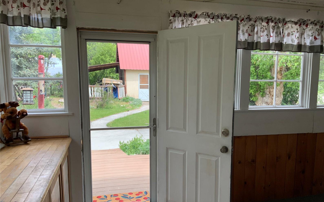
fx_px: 274
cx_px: 163
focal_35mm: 31
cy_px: 118
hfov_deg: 61.2
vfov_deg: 40.5
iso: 16
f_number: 1.8
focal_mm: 3
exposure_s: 1/260
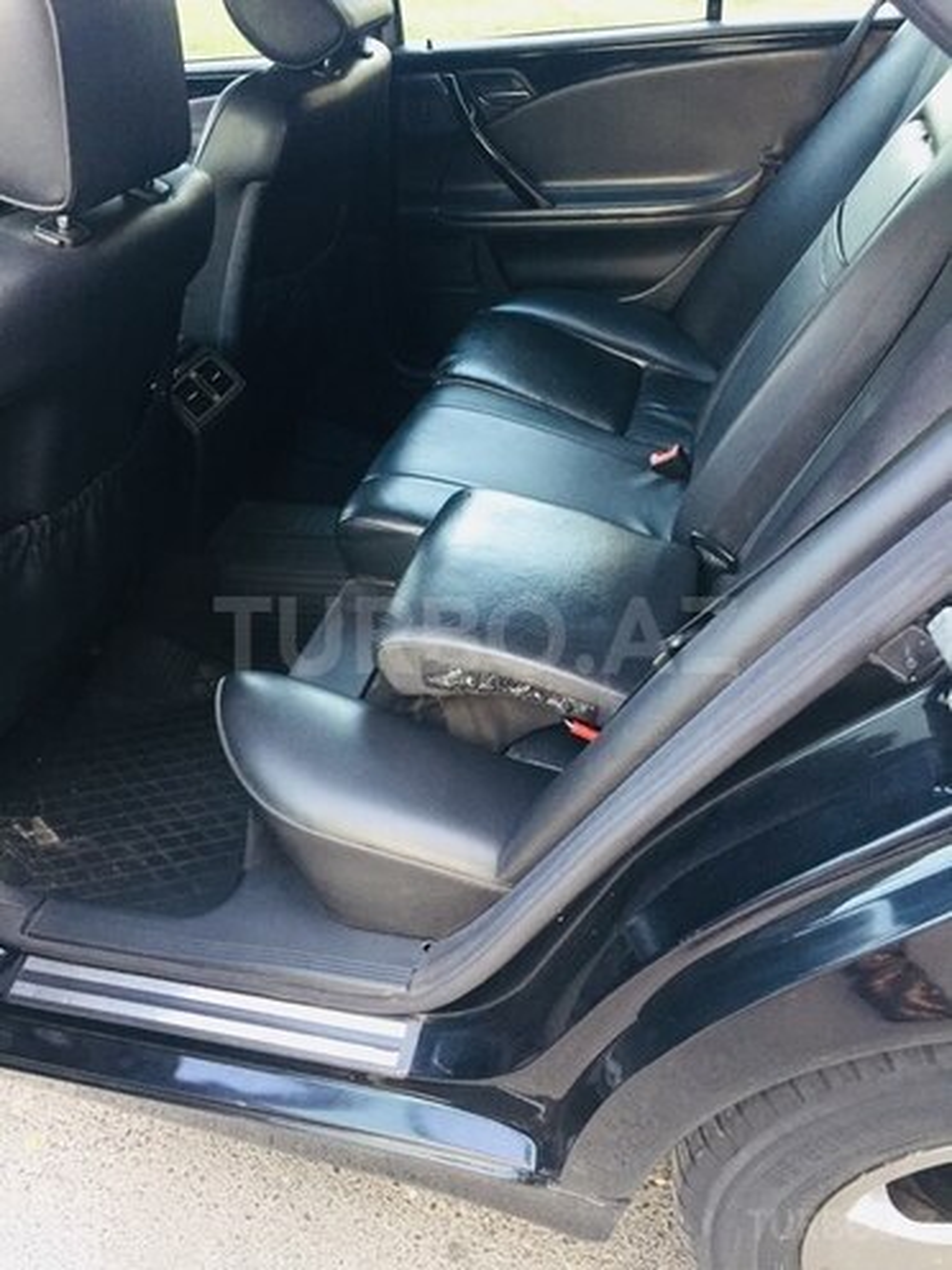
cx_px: 476
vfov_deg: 61.7
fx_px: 1063
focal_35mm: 29
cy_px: 635
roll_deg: +7.8
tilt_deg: -36.4
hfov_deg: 48.2
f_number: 2.2
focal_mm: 4.15
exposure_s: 1/33
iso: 160
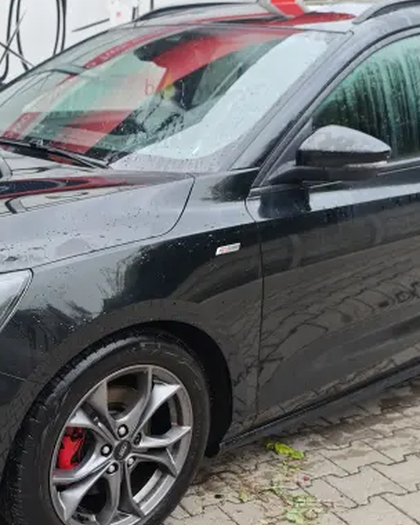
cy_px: 322
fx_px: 715
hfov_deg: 31.4
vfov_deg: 40.1
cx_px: 50
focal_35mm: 46
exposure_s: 1/134
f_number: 2
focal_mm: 8.72
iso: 50
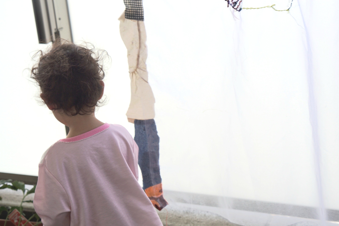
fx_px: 707
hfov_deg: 27.0
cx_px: 170
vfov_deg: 18.2
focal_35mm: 75
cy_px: 113
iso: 100
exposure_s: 1/200
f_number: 5
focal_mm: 50
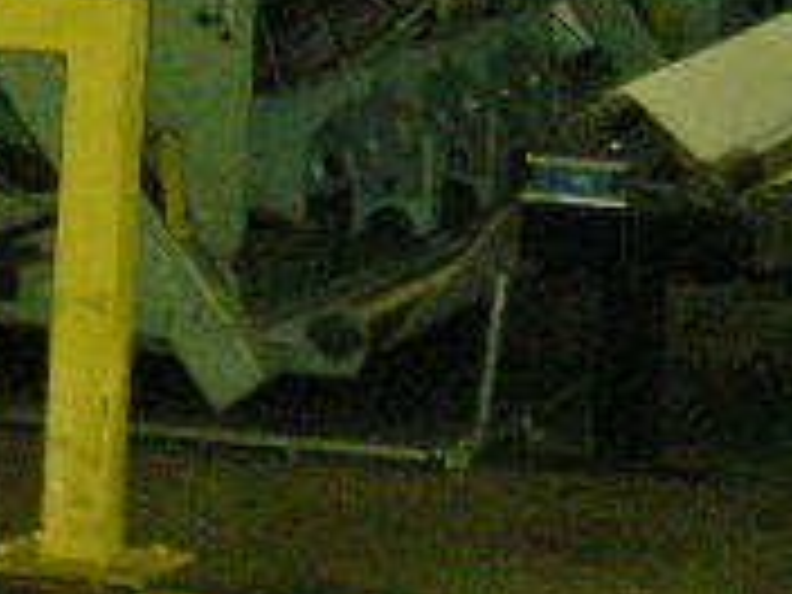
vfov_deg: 5.3
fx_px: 6246
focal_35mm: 273
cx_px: -500
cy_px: -639
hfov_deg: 7.1
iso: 800
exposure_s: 1/60
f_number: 3.4
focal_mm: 7.8
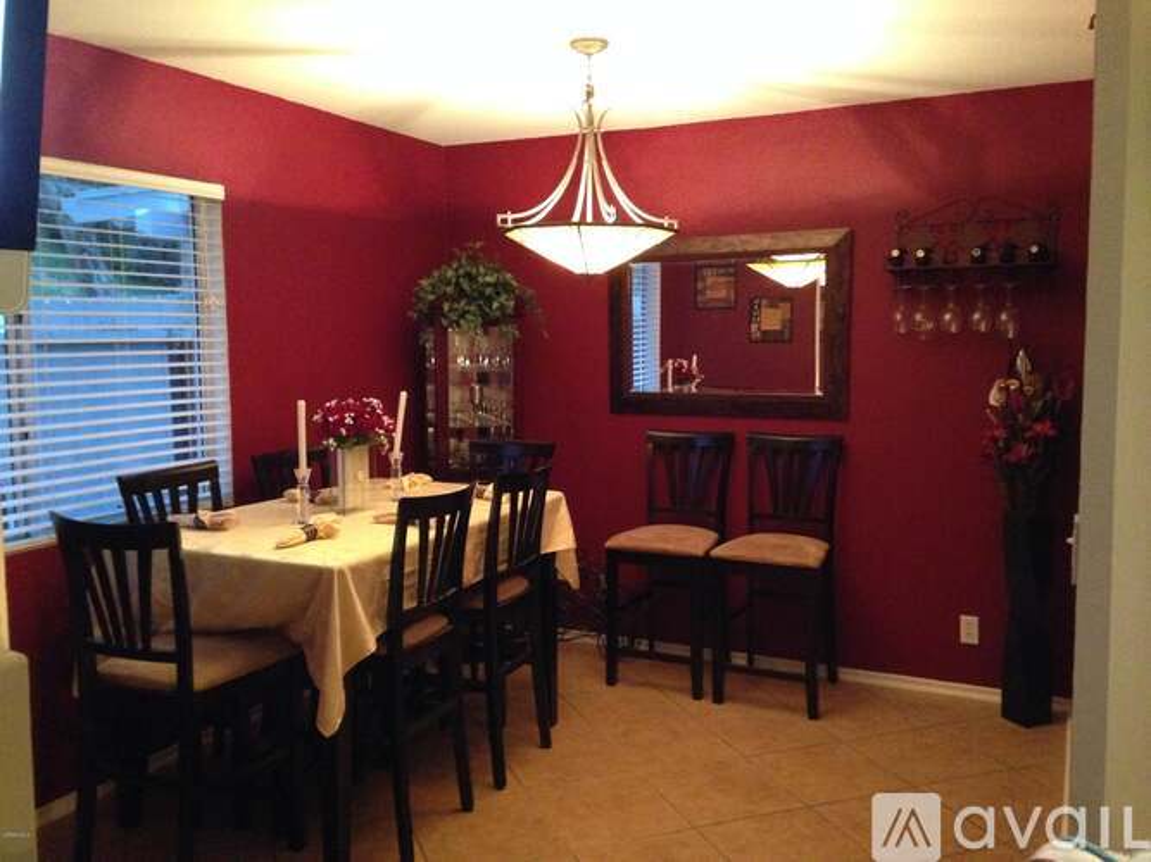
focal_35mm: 33
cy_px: 431
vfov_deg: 42.9
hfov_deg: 55.4
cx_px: 576
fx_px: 1097
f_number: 2.4
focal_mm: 4.12
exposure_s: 1/15
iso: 800
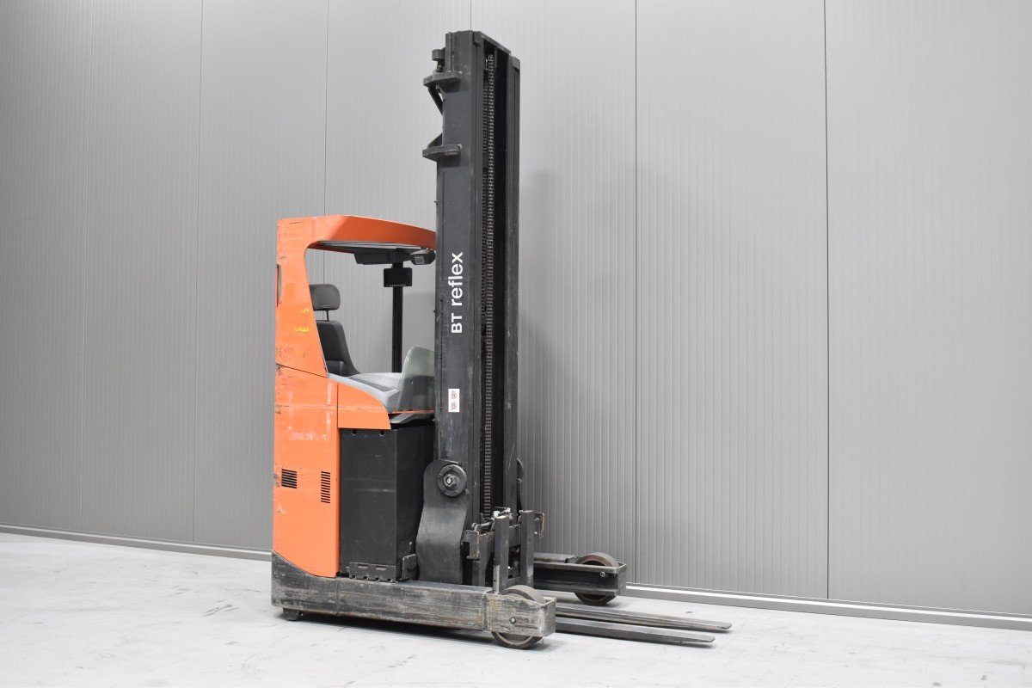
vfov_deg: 36.9
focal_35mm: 36
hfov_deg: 53.1
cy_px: 344
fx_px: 1032
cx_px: 516
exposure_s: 1/25
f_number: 5.6
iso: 1600
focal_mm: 24
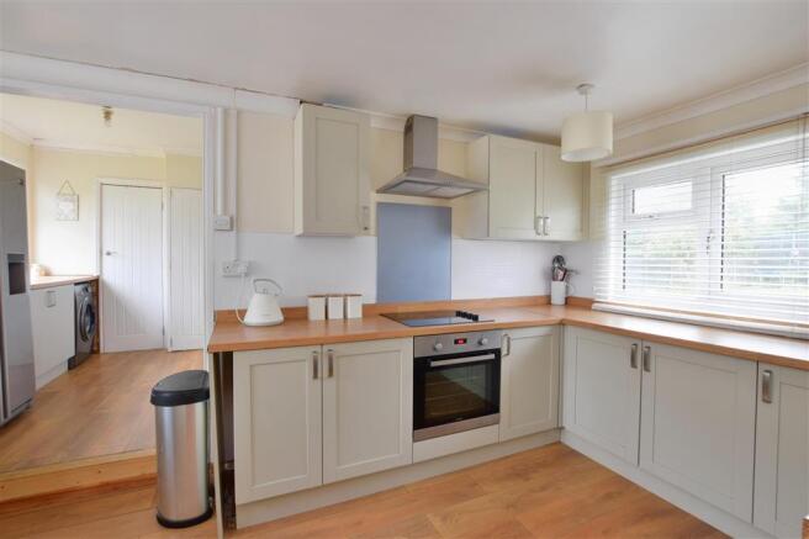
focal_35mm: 15
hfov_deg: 100.4
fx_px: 337
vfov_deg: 77.3
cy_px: 270
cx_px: 404
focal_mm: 10
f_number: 11
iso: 400
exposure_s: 1/1.6
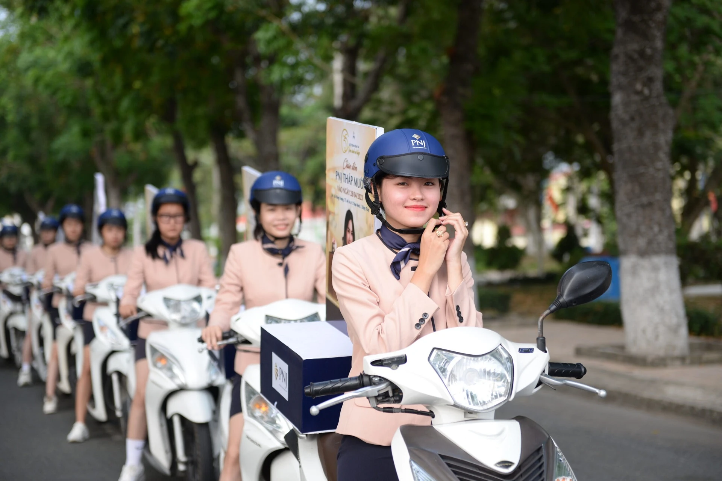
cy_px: 240
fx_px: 1404
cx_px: 361
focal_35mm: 70
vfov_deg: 19.5
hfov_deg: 28.8
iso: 250
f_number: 2.8
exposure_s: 1/800
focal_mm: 70
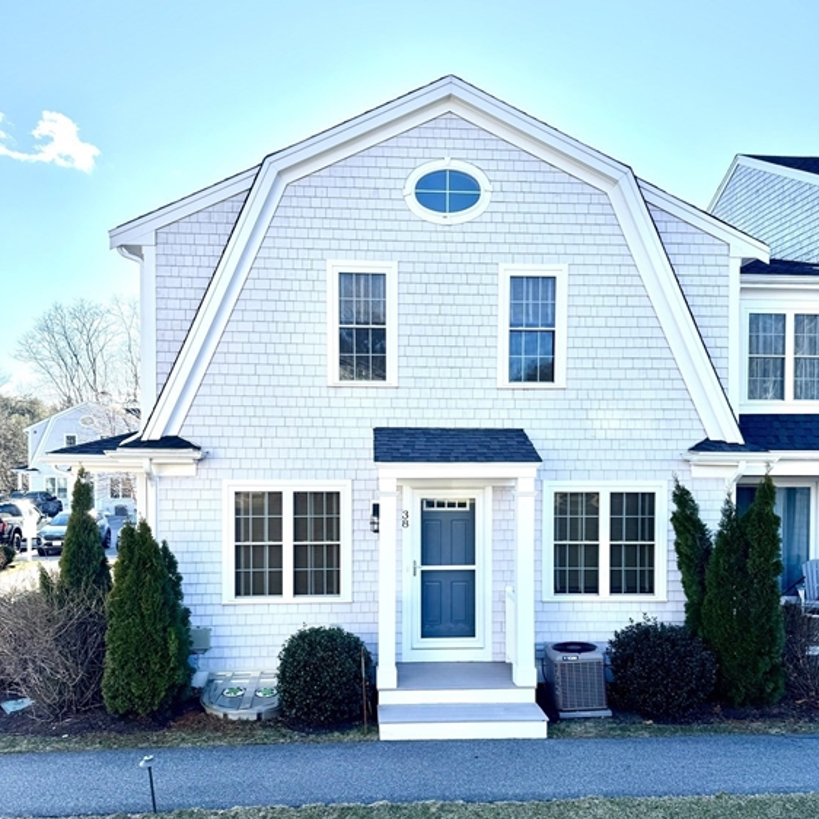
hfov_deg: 55.6
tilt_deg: -1.6
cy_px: 478
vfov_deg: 55.3
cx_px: 415
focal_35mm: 29
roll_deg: -0.3
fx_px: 776
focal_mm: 6.76
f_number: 1.78
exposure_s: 1/2331
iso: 80
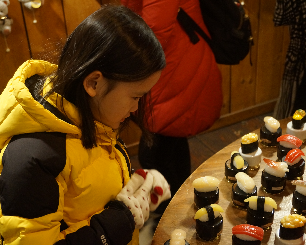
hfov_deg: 38.6
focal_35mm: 48
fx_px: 435
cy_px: 122
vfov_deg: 31.5
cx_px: 124
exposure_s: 1/60
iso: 2000
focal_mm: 28
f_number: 4.5
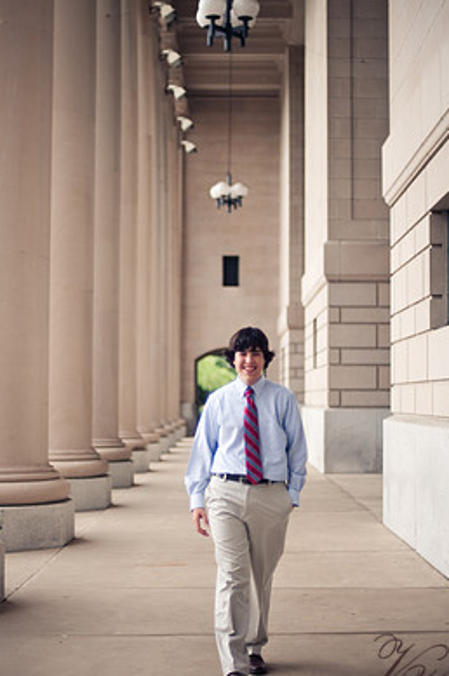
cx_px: 225
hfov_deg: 23.3
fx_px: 1087
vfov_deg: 34.5
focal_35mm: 58
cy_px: 357
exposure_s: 1/400
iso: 200
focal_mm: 50
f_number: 1.4
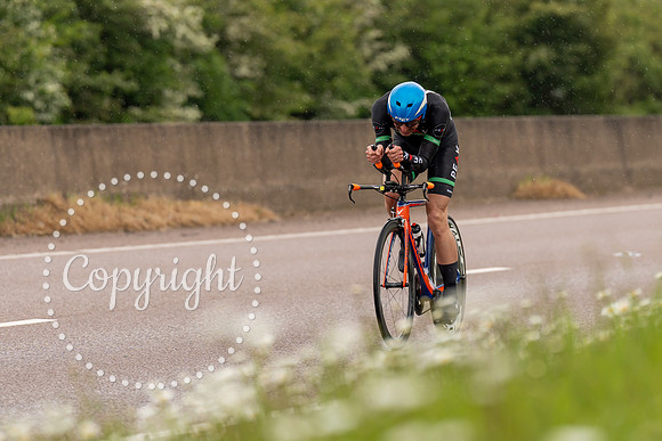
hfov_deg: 7.3
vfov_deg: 4.8
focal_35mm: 284
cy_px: 156
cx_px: 422
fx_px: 5216
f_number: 3.5
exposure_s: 1/1000
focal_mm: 200
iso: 500
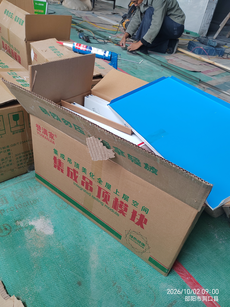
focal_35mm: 27
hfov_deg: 51.4
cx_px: 115
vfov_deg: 65.3
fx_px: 239
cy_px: 154
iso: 320
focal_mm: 5.52
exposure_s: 1/100
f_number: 1.9
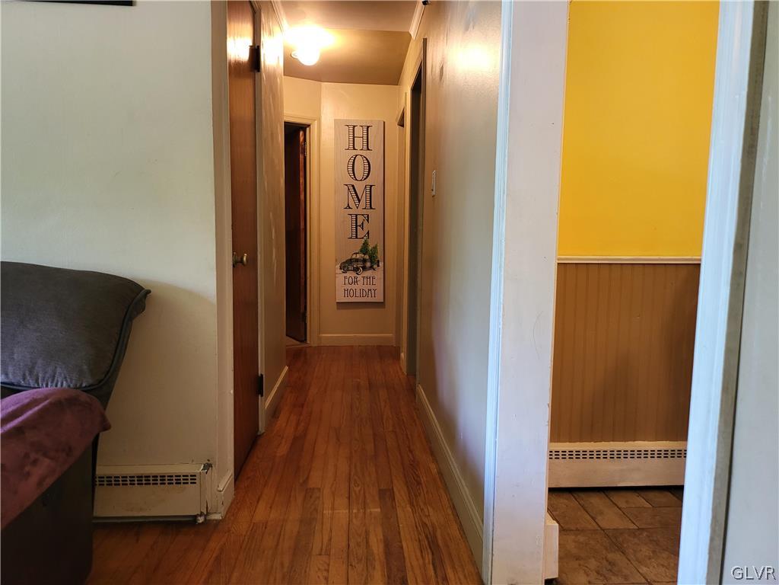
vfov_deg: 56.8
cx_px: 390
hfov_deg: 71.6
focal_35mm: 24
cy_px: 292
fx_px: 540
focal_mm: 5
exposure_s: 1/40
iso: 400
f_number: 1.8
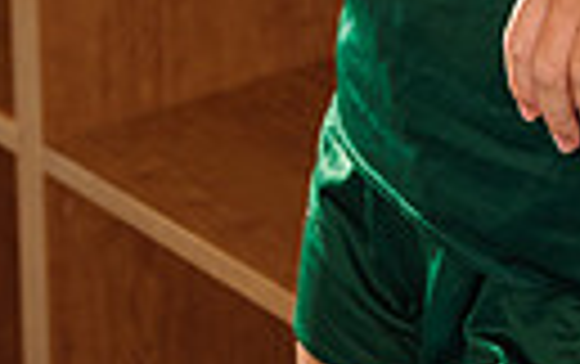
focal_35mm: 185
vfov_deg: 6.7
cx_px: 580
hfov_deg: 11.2
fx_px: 2928
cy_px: -544
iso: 125
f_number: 5.6
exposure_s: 1/250
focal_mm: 52
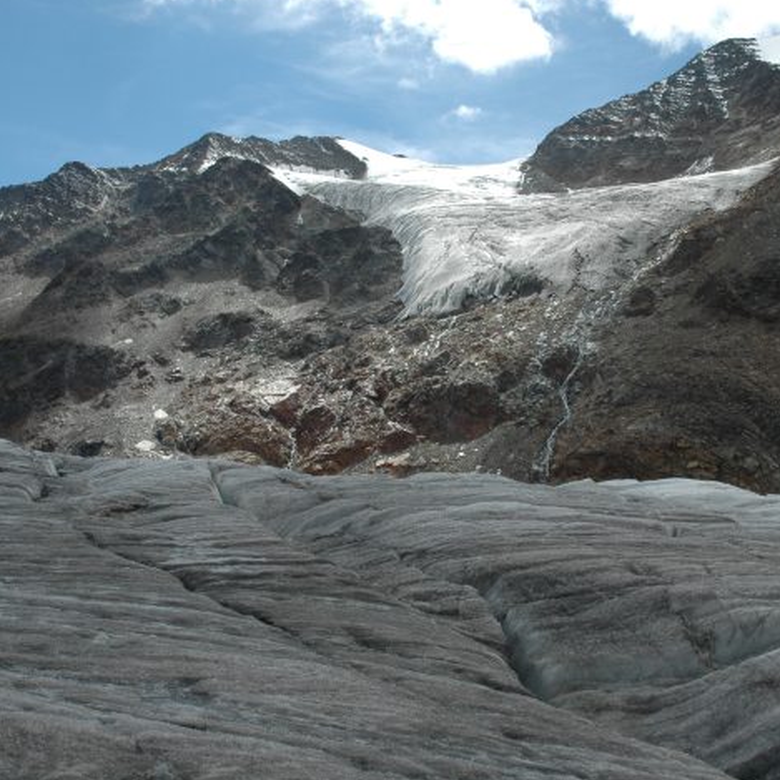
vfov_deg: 36.1
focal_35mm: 47
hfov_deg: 35.9
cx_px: 463
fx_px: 1198
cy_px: 388
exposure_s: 1/250
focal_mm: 24
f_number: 16
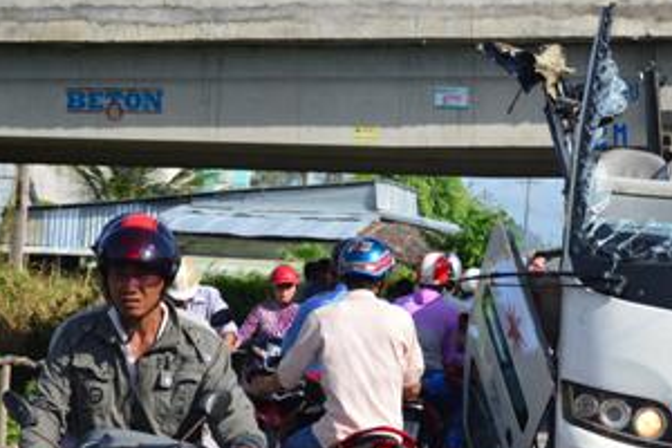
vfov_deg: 10.7
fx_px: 2389
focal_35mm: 128
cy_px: 233
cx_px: 587
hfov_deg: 15.8
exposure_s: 1/4000
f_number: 4.5
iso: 800
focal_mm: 40
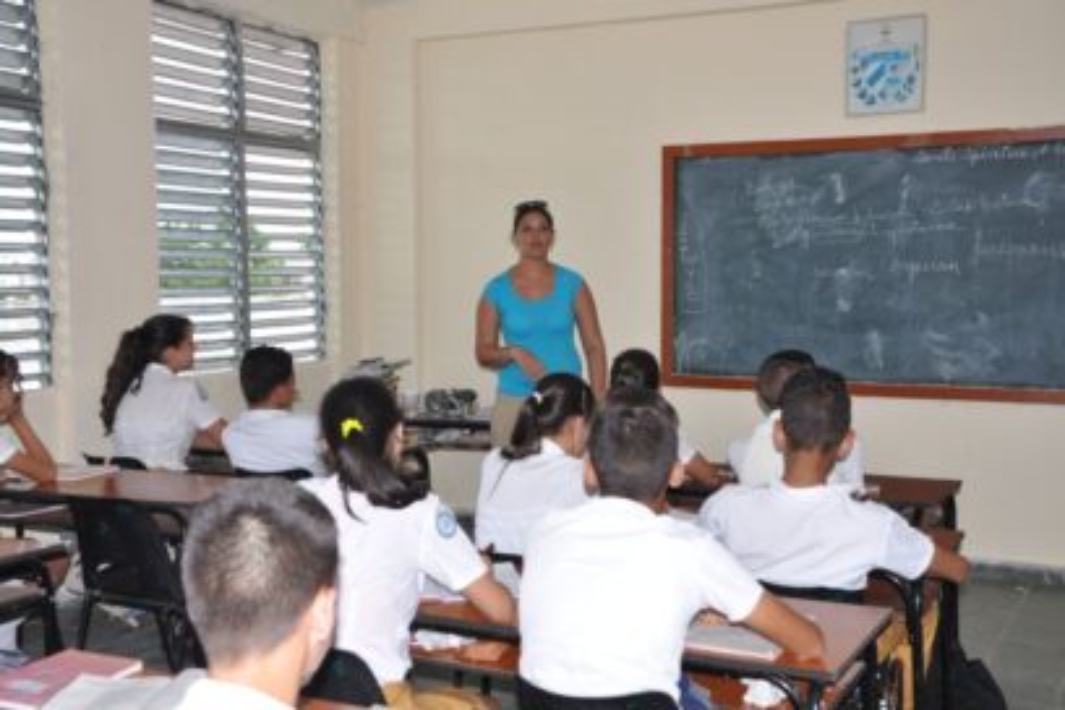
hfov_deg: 43.6
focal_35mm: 45
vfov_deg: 29.9
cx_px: 532
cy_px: 355
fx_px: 1331
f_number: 7.1
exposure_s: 1/200
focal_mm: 30
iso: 400
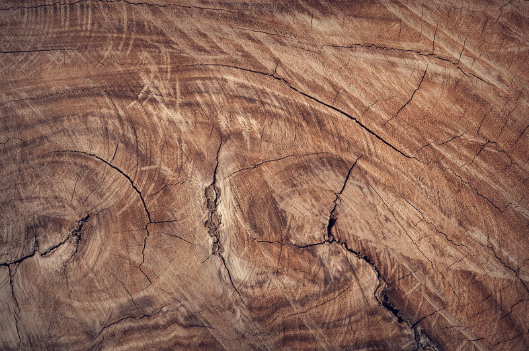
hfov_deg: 33.4
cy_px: 176
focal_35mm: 60
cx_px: 264
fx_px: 881
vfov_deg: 22.6
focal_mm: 60
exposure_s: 1/200
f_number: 11
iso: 200
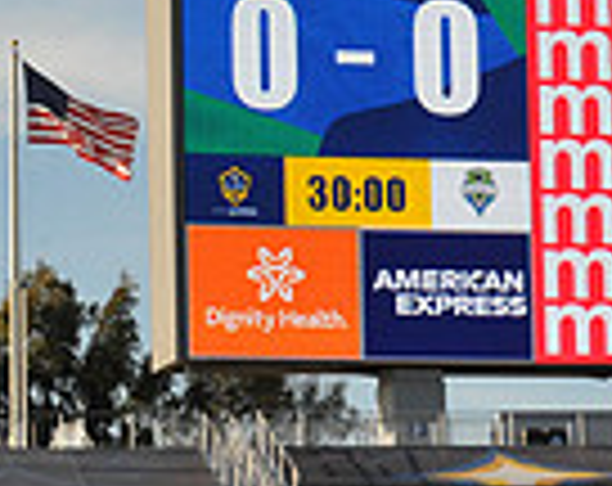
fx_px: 5798
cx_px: 832
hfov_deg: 6.0
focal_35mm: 321
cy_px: 148
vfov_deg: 4.8
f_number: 16
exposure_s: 1/1000
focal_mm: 80
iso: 1600
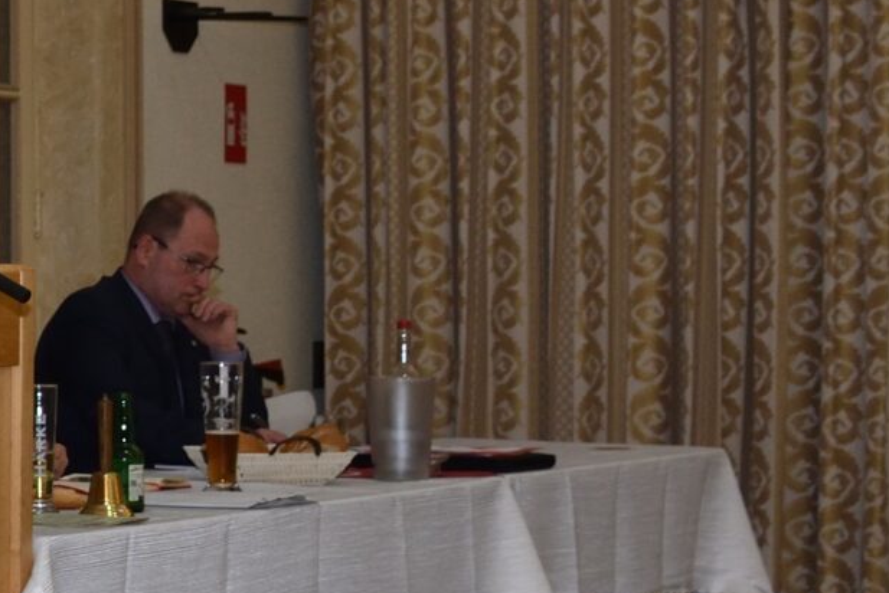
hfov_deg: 16.3
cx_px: -522
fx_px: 2767
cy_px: 231
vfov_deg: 12.2
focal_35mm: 112
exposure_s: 1/60
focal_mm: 18
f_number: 3.5
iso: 400
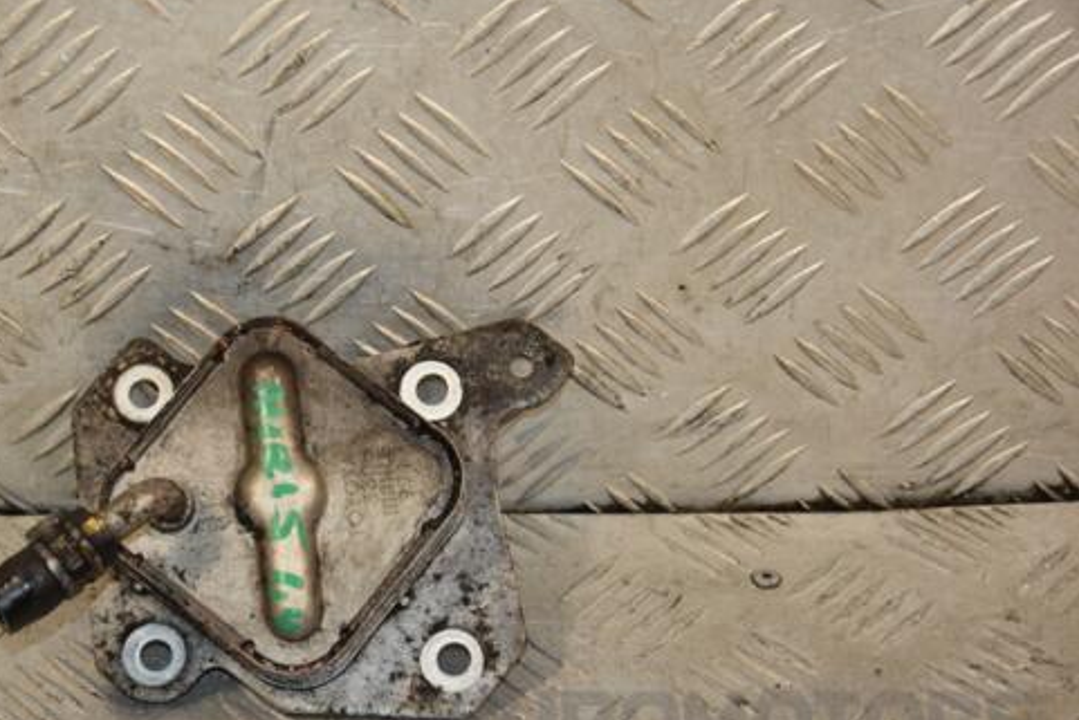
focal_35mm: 116
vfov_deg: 11.8
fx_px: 3478
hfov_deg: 17.6
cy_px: 426
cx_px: 408
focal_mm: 62
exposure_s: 1/200
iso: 800
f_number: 5.3
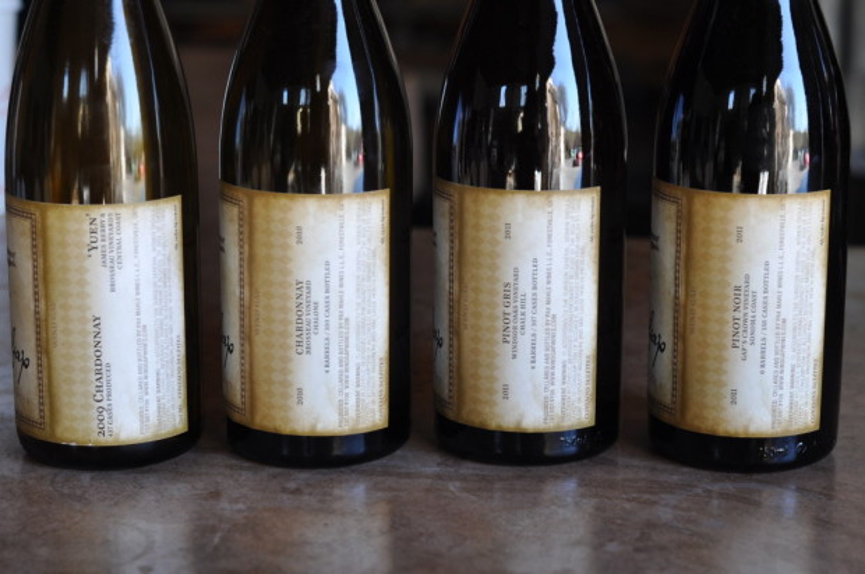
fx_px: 1799
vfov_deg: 18.1
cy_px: 287
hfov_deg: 27.0
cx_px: 432
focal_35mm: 75
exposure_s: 1/80
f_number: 4.5
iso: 400
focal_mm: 50
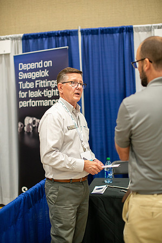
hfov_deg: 27.0
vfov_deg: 39.6
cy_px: 122
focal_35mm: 50
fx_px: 337
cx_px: 81
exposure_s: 1/200
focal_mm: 50
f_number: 2
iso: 800
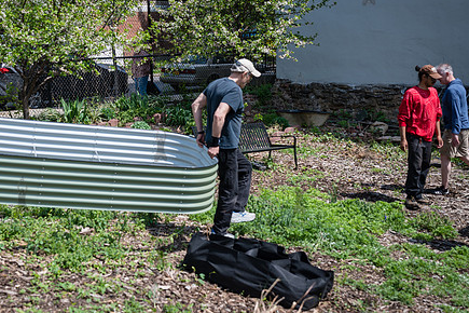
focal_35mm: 56
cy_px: 142
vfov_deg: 24.2
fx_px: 729
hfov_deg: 35.3
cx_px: 160
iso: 100
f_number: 3.5
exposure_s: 1/1000
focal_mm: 42
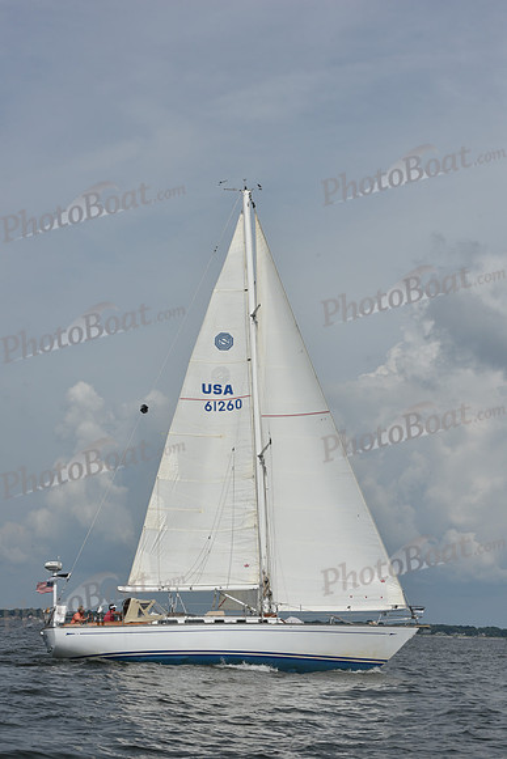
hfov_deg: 19.5
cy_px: 380
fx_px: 1478
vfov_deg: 28.8
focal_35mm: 70
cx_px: 254
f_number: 13
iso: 320
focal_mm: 70
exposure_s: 1/1250
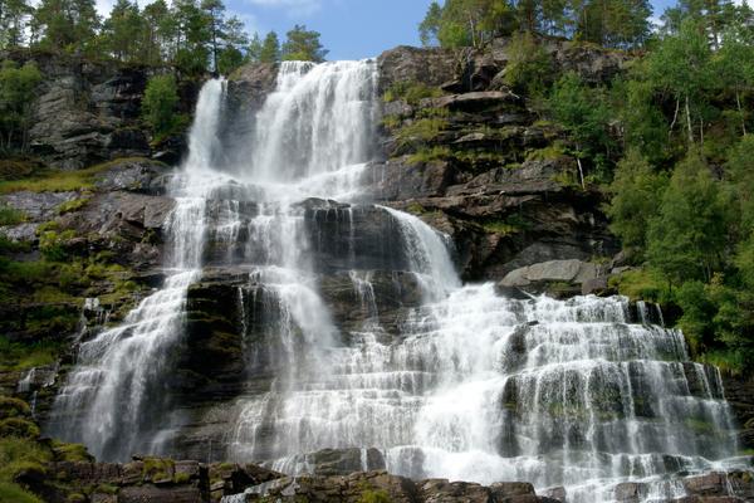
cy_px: 252
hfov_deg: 29.9
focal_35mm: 68
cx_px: 377
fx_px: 1414
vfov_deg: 20.2
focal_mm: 45
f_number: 14
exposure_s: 1/60
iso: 100
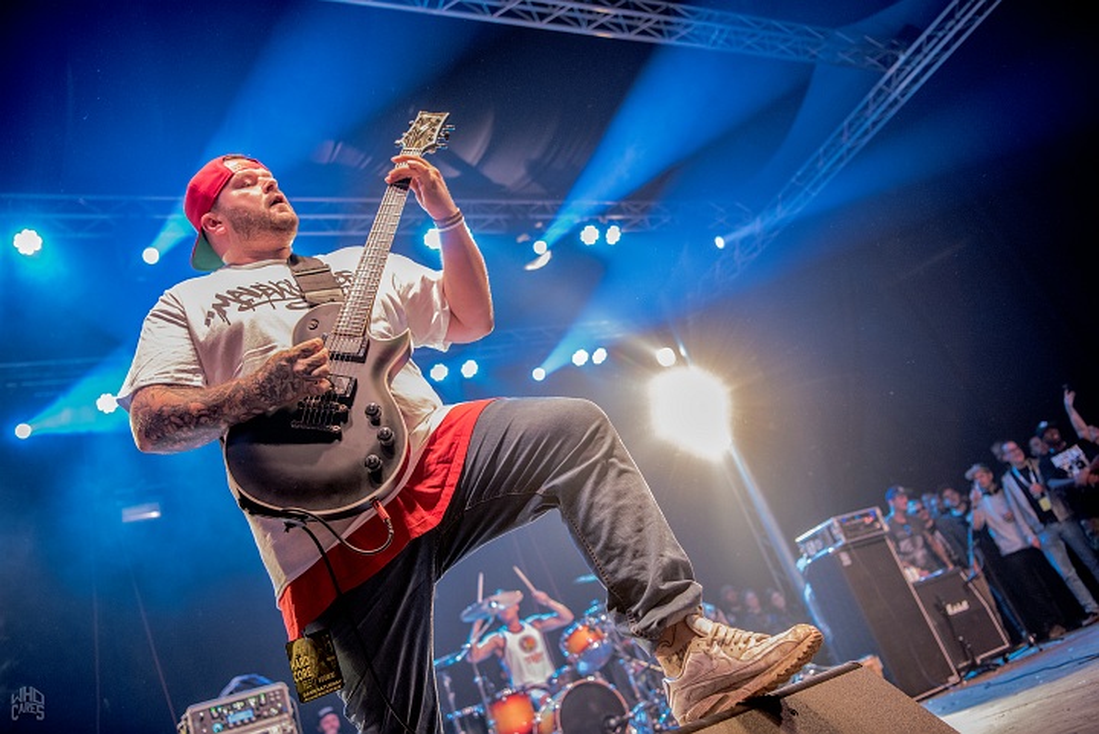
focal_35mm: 32
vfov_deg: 41.2
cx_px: 550
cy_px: 367
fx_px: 977
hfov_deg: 58.7
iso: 2500
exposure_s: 1/100
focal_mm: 32
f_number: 2.8
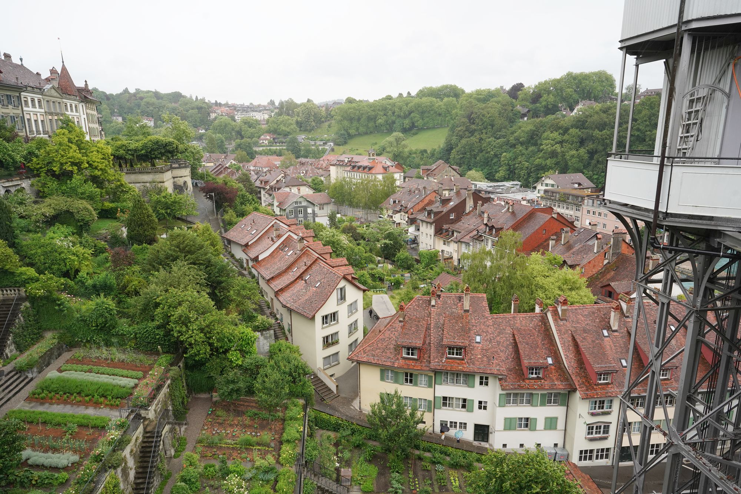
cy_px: 247
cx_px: 370
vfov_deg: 53.1
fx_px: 494
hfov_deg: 73.7
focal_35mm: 24
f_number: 10
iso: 800
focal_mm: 24
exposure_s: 1/100
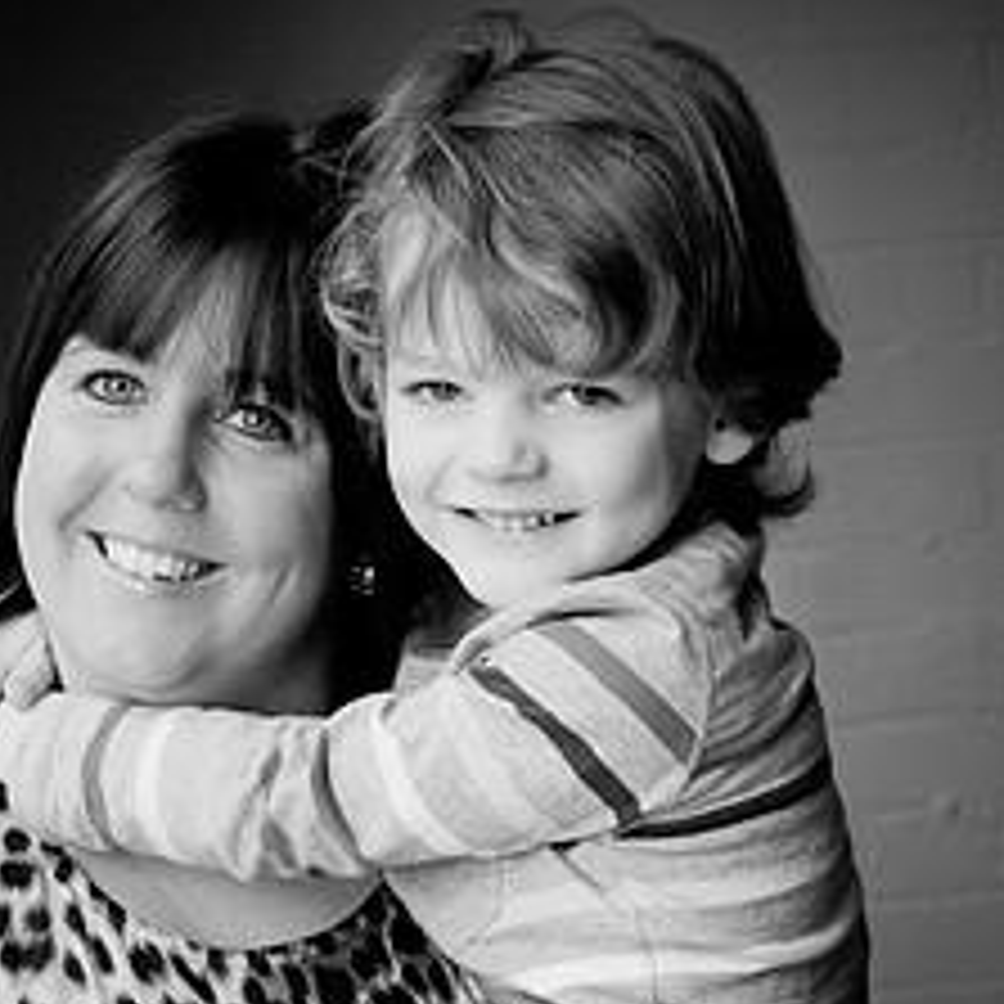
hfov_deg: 16.9
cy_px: 711
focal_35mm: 103
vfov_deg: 16.8
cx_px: 335
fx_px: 3380
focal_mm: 40
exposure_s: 1/160
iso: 800
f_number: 4.2
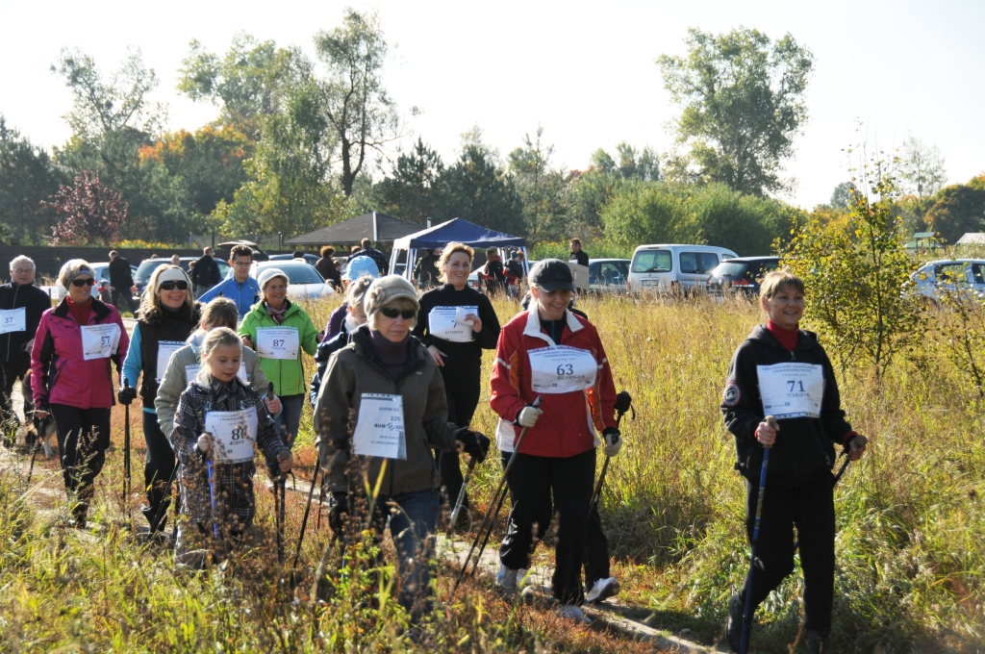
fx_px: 2295
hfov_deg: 24.2
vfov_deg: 16.2
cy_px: 327
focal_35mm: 84
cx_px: 492
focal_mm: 56
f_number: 5.6
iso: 360
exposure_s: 1/1250
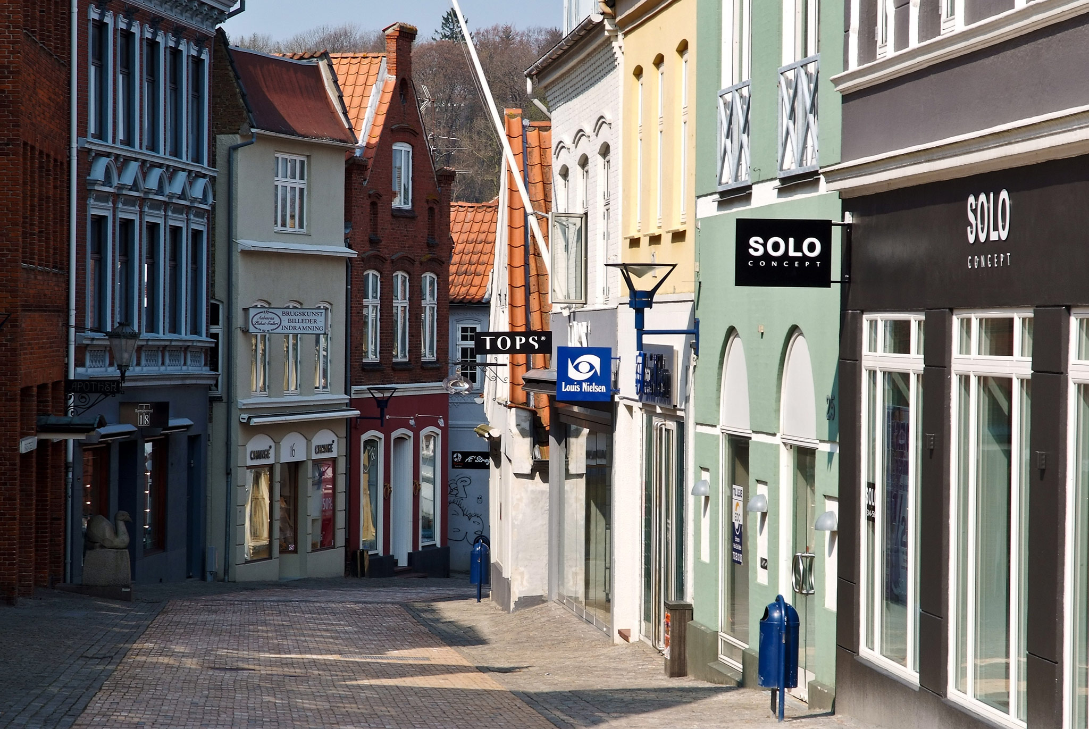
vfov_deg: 13.1
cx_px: 544
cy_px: 364
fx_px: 3180
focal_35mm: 105
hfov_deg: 19.4
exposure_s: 1/180
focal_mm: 70
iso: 100
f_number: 9
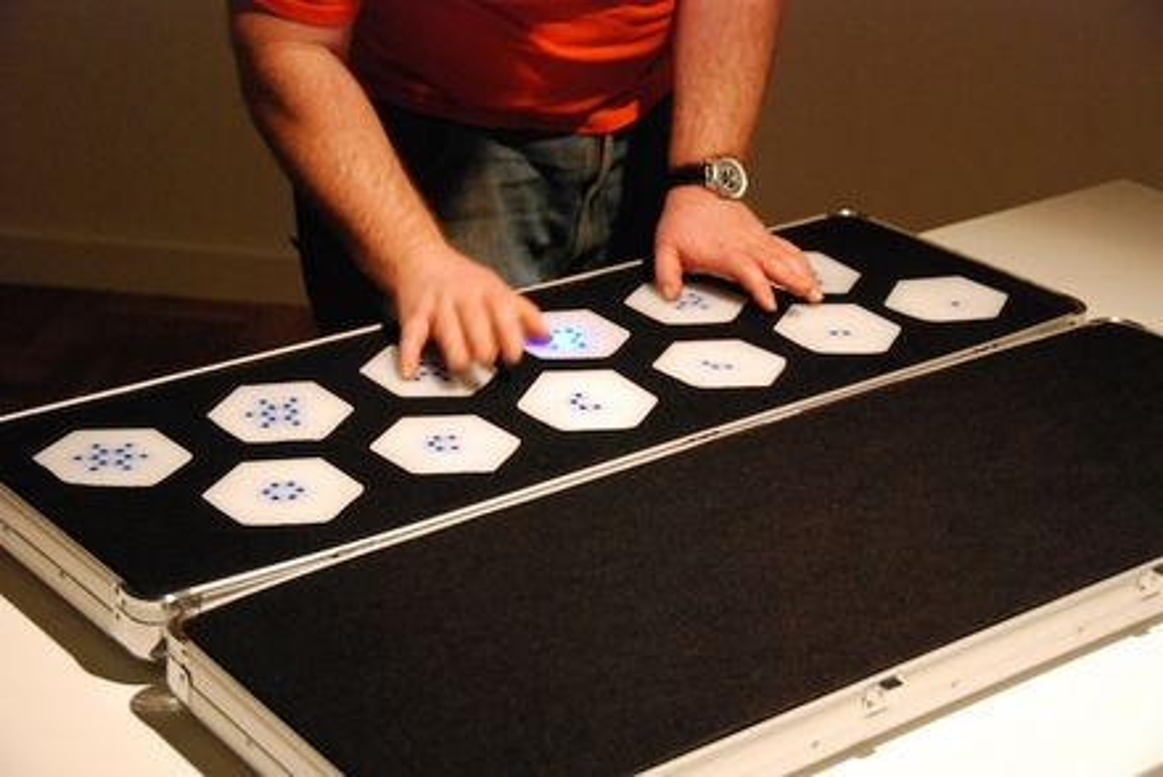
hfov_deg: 30.5
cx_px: 582
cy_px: 388
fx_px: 2133
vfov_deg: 20.6
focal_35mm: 66
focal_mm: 44
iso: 2000
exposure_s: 1/60
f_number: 5
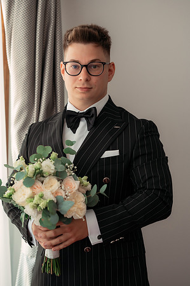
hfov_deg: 16.0
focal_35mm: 85
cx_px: 95
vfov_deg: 23.9
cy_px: 143
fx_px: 674
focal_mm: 85
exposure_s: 1/200
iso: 1600
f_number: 3.2
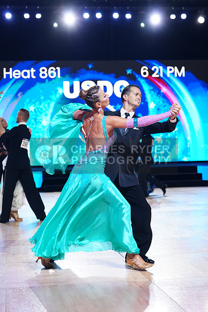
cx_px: 104
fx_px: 606
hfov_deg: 19.5
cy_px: 156
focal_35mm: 70
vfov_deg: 28.8
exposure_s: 1/500
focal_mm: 70
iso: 2000
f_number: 2.8
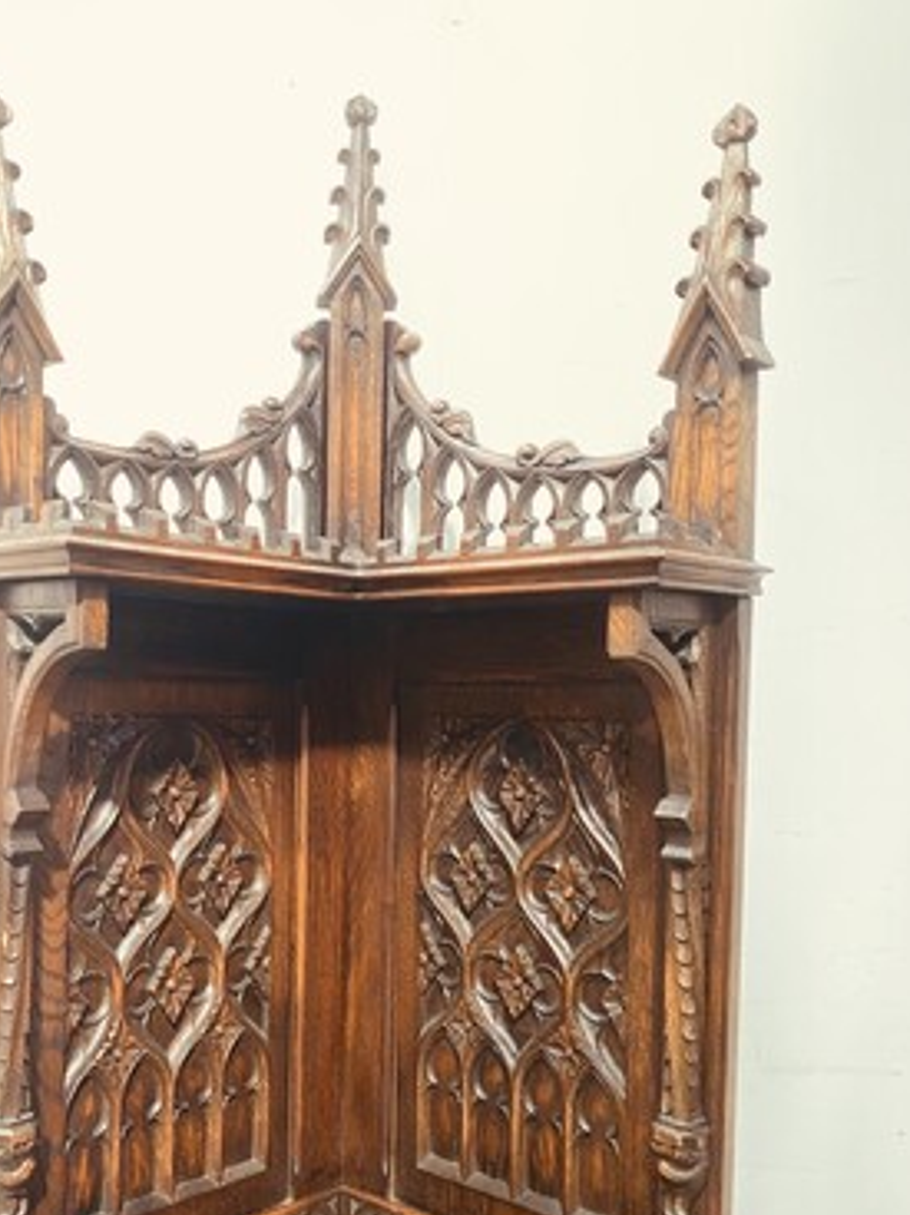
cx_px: 364
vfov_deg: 53.2
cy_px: 785
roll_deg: -0.7
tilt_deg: -1.1
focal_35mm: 34
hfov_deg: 41.6
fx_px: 1192
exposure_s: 1/36
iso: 640
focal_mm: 4.25
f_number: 1.8
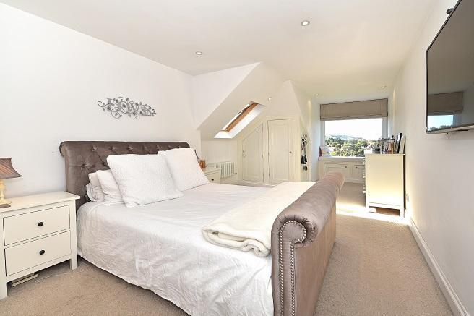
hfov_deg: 100.4
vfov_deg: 77.3
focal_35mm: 15
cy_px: 158
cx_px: 237
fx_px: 197
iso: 160
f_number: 10
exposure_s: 1/50
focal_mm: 15
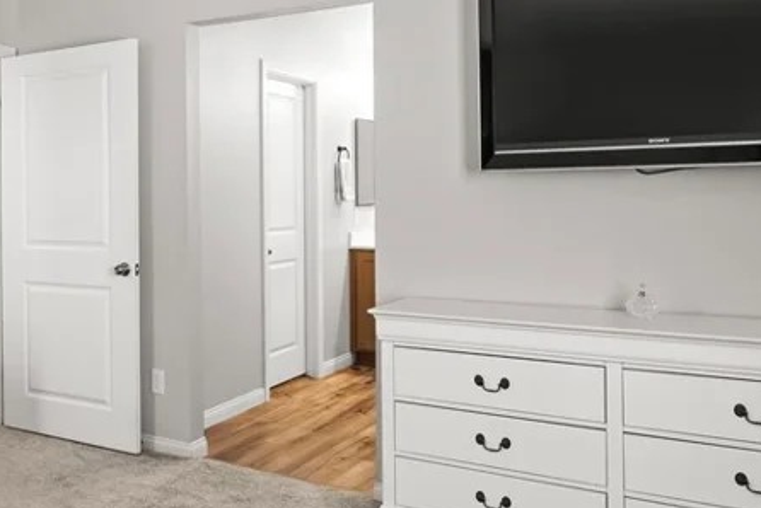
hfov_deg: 46.6
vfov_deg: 34.1
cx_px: 142
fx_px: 825
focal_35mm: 39
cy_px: 200
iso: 500
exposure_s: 1/13
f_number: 8
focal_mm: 17
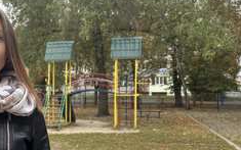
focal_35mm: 47
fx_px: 309
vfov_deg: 27.4
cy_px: 91
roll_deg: -0.5
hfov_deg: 40.3
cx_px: 37
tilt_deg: -0.3
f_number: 1.6
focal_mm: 5.96
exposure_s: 1/214
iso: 50
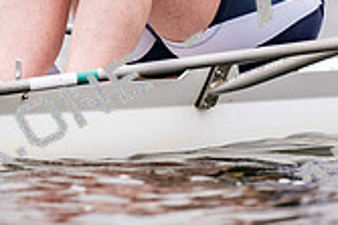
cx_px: 75
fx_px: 19556
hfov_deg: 1.0
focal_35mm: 2085
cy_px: -165
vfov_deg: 0.7
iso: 560
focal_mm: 600
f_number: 4
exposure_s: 1/2500
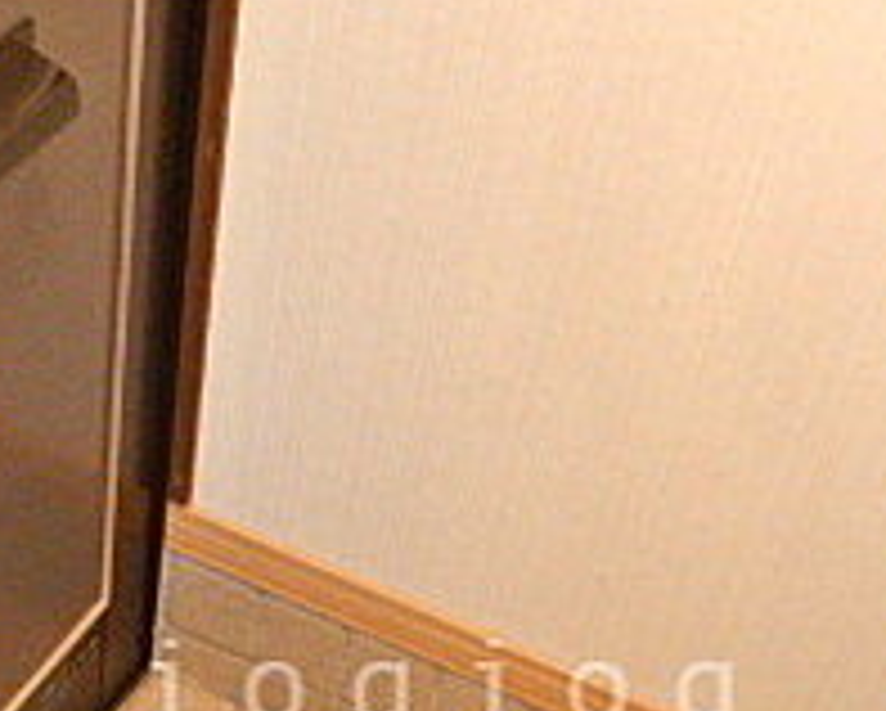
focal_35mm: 76
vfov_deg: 19.7
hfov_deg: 25.0
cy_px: 693
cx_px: 450
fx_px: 1995
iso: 200
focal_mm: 4.3
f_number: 2.8
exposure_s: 1/2.5
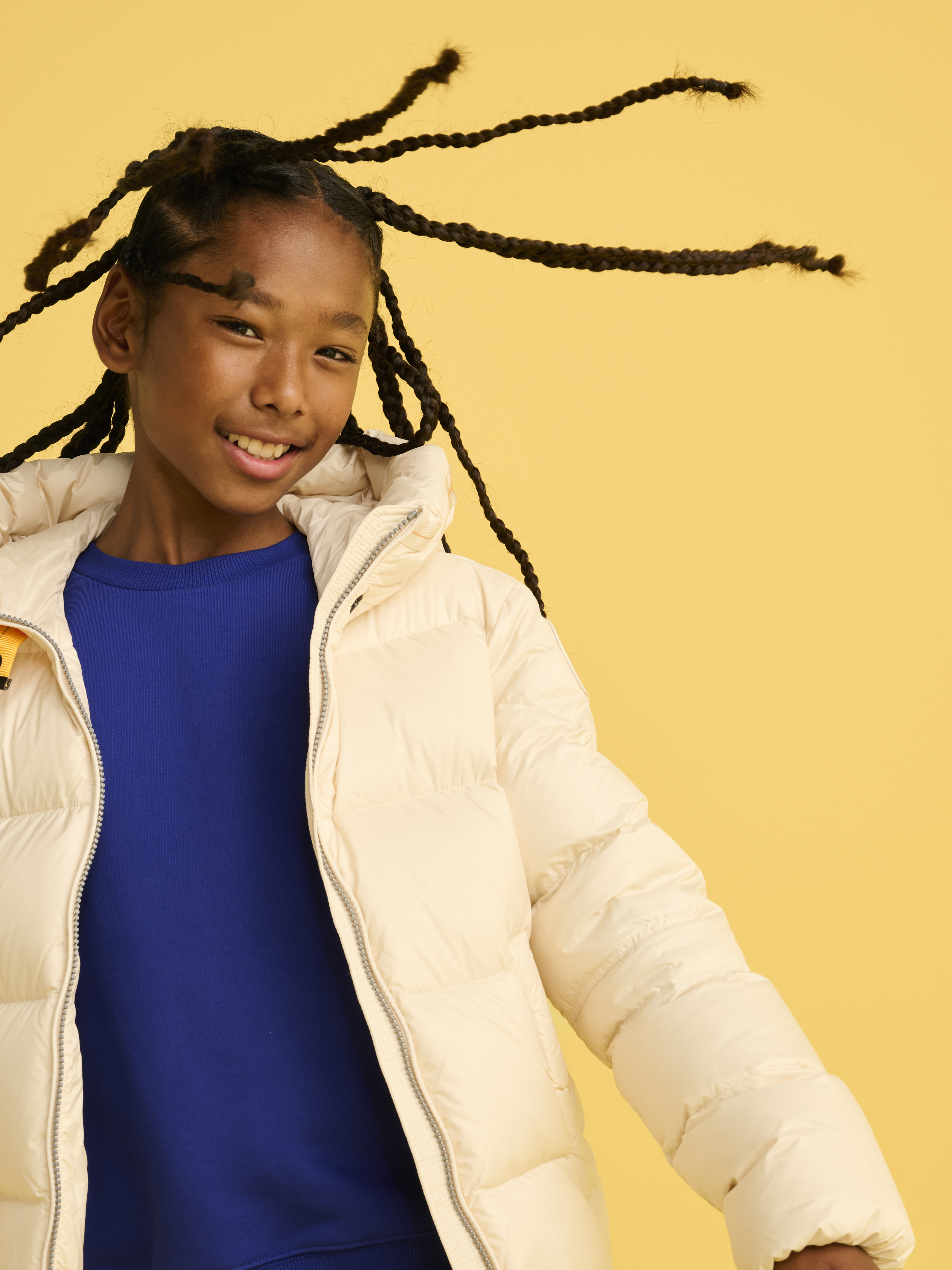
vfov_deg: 24.6
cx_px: 246
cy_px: 851
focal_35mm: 79
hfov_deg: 18.5
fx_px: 2897
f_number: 8
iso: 100
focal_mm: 46
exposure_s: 1/160
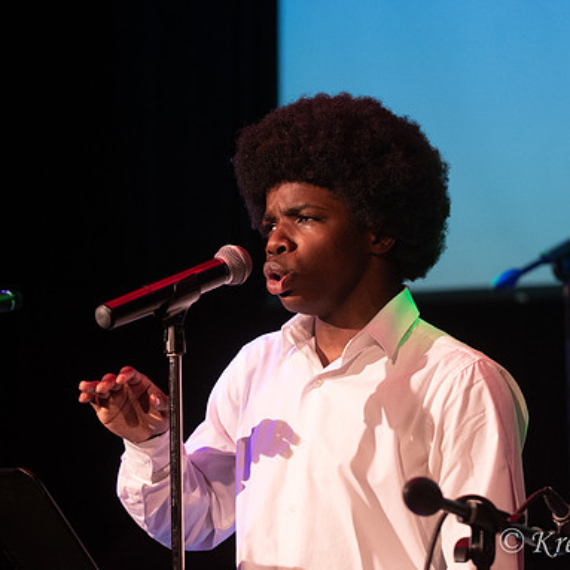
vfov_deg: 10.5
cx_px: 323
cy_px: 286
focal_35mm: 166
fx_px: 3093
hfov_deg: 10.5
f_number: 2.8
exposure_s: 1/200
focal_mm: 86
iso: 1600
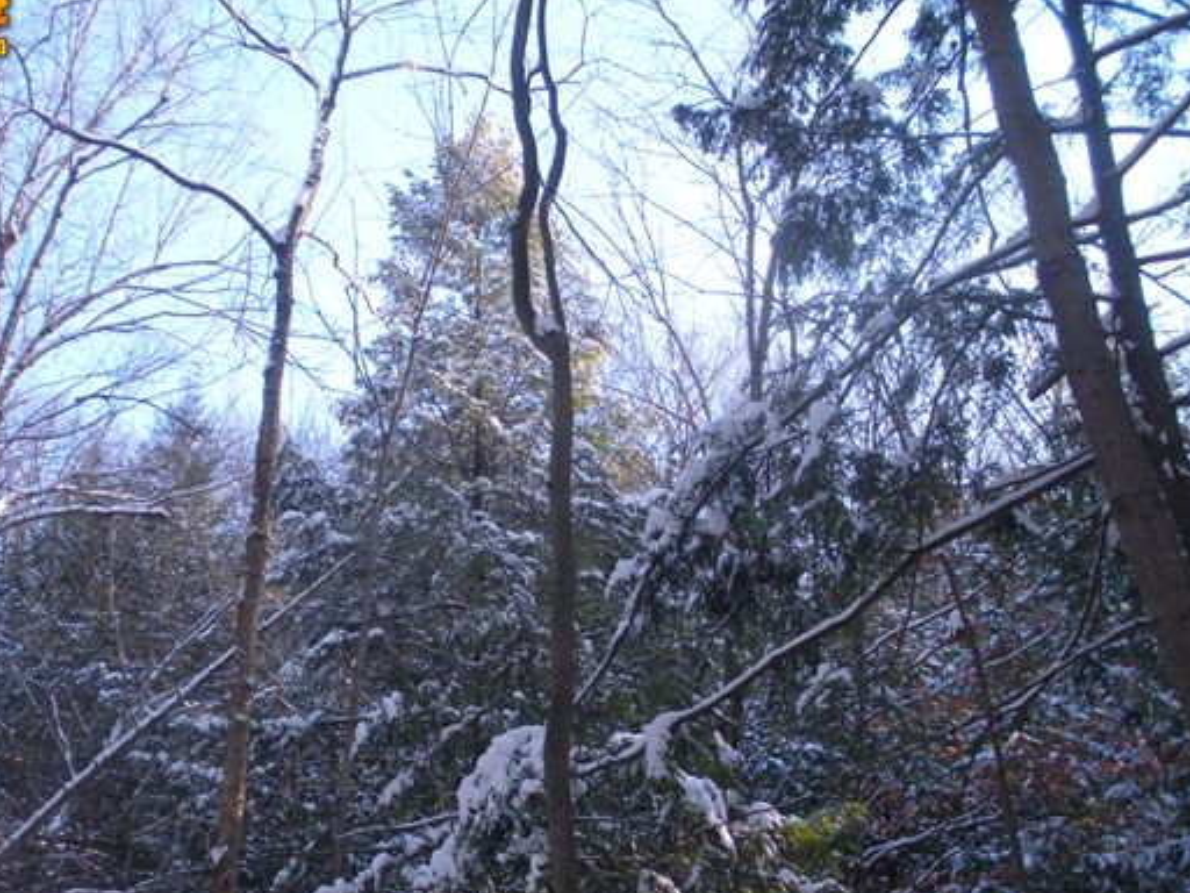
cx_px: 469
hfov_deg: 41.9
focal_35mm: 45
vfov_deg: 32.1
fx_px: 1547
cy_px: 519
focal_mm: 6.3
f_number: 3.5
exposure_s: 1/125
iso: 73
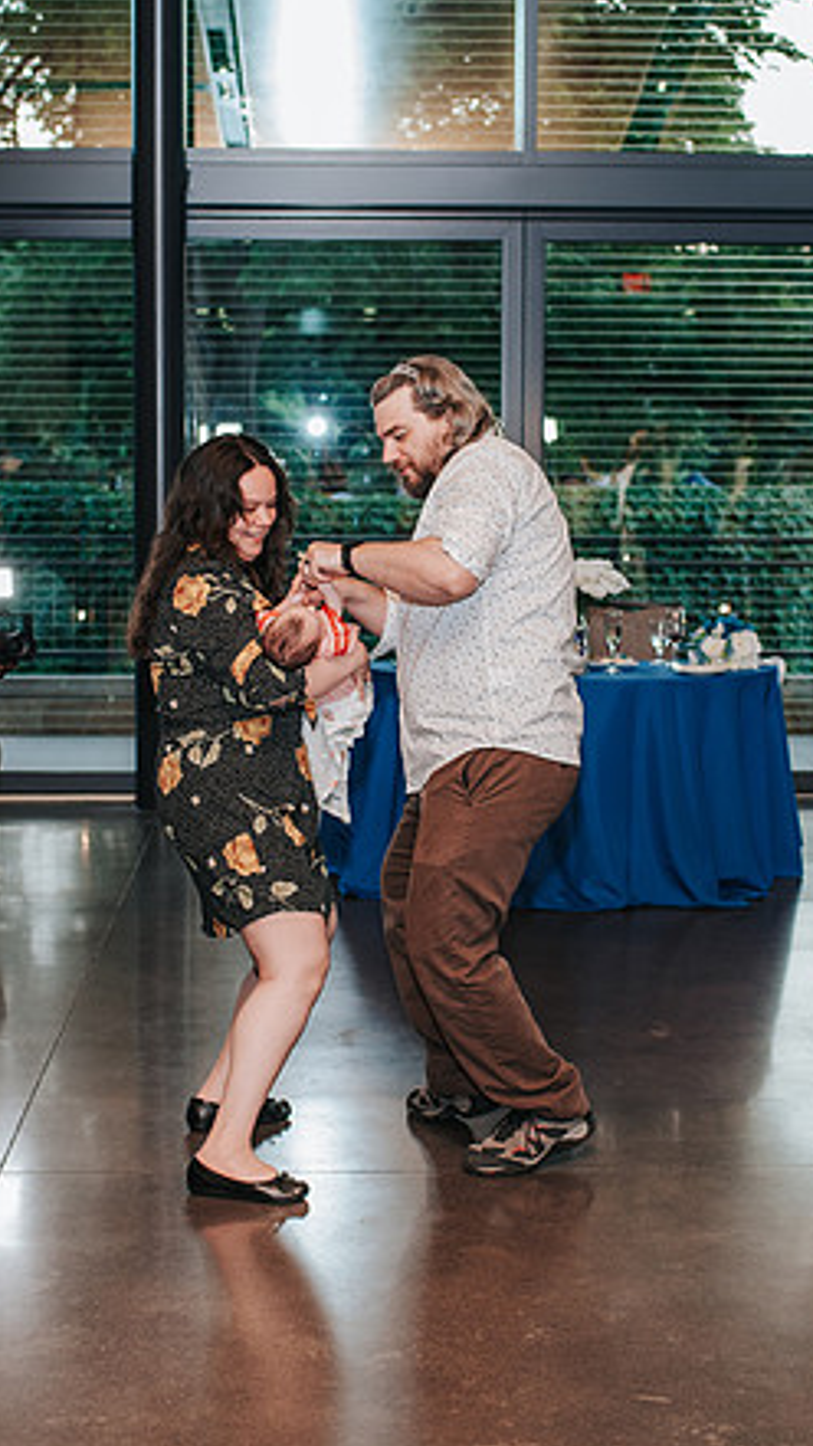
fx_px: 2415
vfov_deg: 33.3
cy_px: 746
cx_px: 397
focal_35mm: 63
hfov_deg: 19.1
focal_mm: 35
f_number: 2.8
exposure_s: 1/160
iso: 500
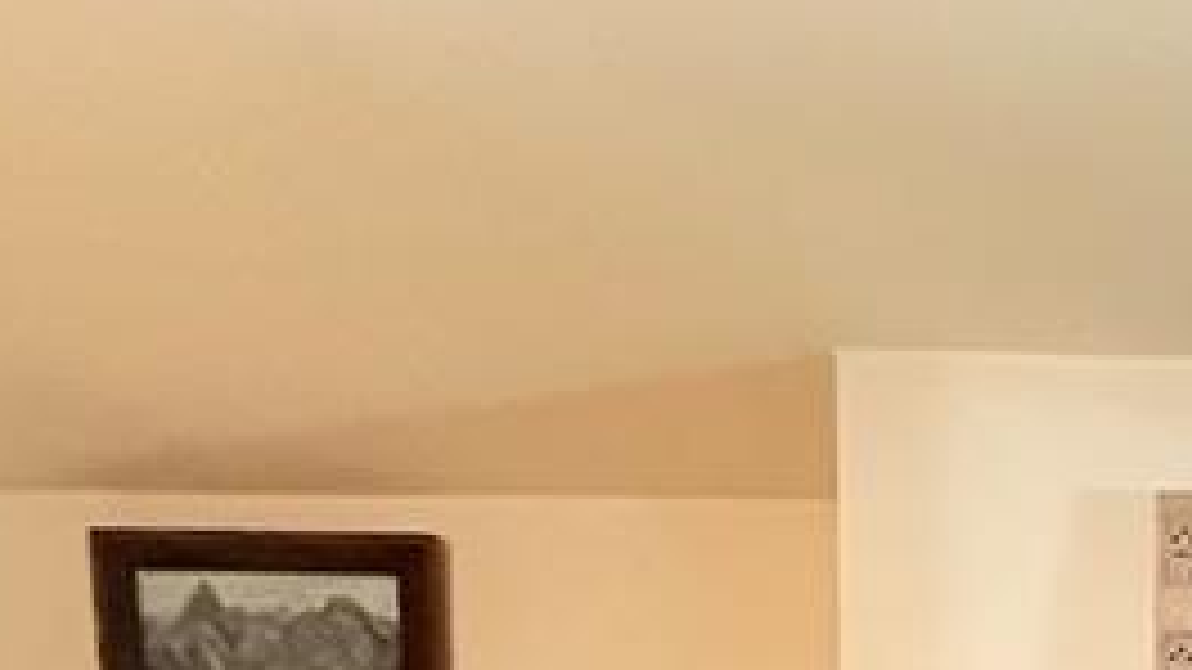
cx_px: 1597
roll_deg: -0.8
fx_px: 1865
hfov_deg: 28.3
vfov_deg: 15.8
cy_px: 1362
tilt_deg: -2.9
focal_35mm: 59
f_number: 2.2
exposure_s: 1/60
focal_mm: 2.22
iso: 1000
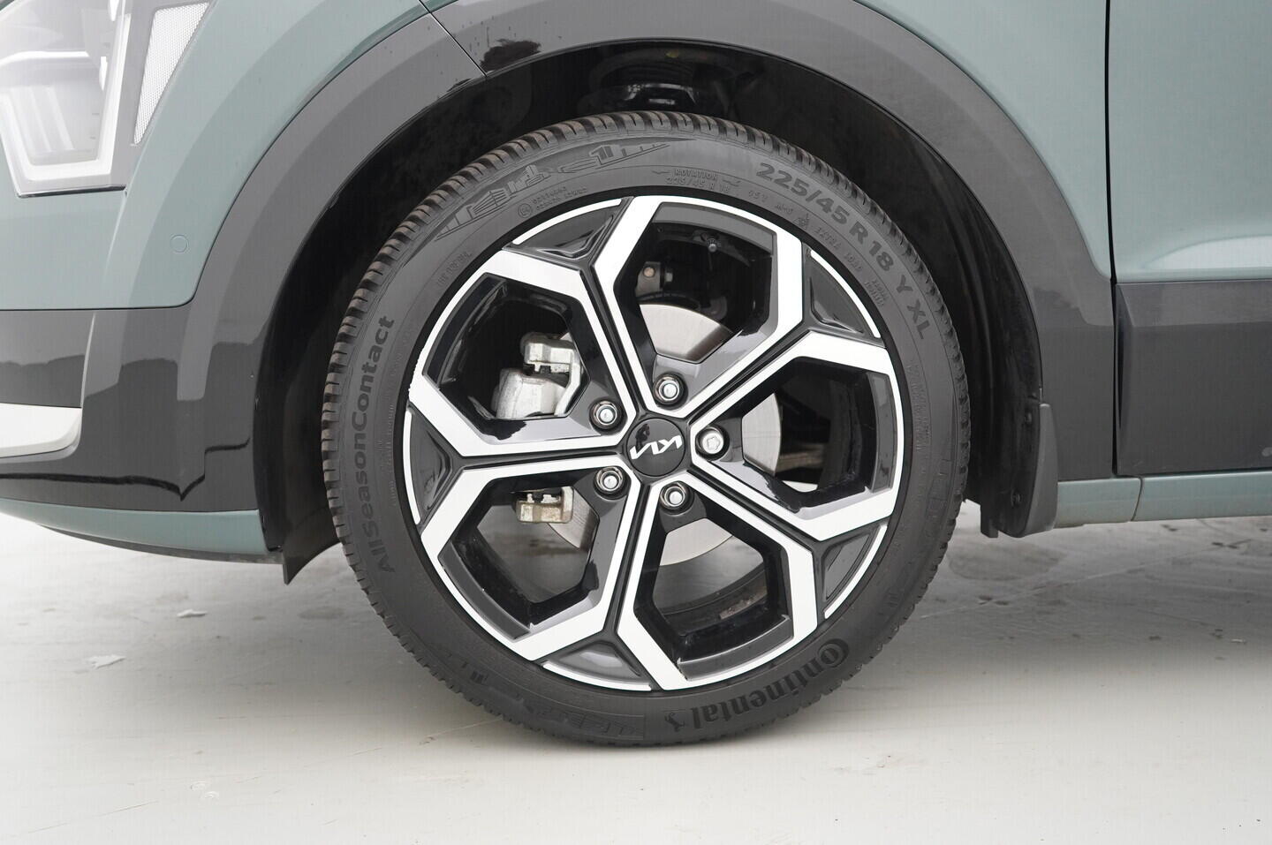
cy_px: 422
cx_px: 636
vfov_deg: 36.8
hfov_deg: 53.2
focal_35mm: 36
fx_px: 1271
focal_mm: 24
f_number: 3.2
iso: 1250
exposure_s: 1/320
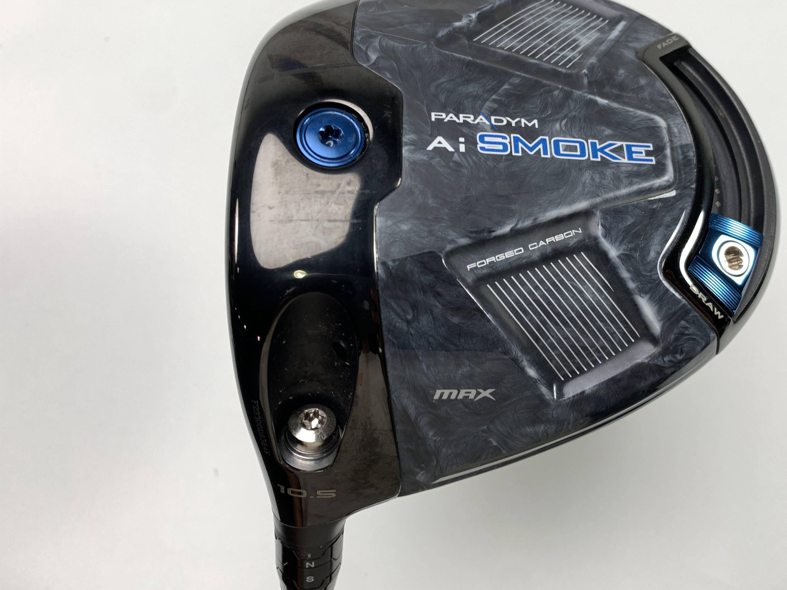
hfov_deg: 56.6
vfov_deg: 43.9
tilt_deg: -68.5
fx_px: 728
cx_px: 451
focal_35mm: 32
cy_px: 231
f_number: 1.8
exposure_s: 1/120
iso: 25
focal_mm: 4.25
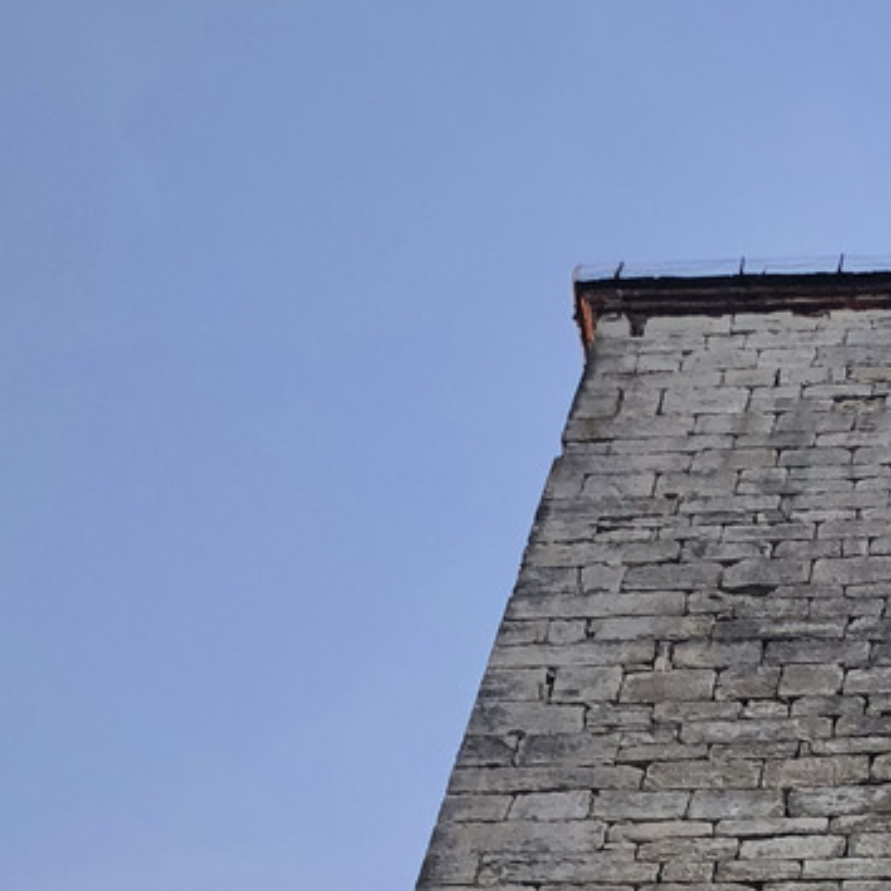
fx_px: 3262
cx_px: 1140
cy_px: 1832
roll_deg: -2.7
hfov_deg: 14.9
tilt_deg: +43.1
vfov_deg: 13.2
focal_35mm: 112
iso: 20
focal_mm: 4
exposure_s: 1/167
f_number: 1.8
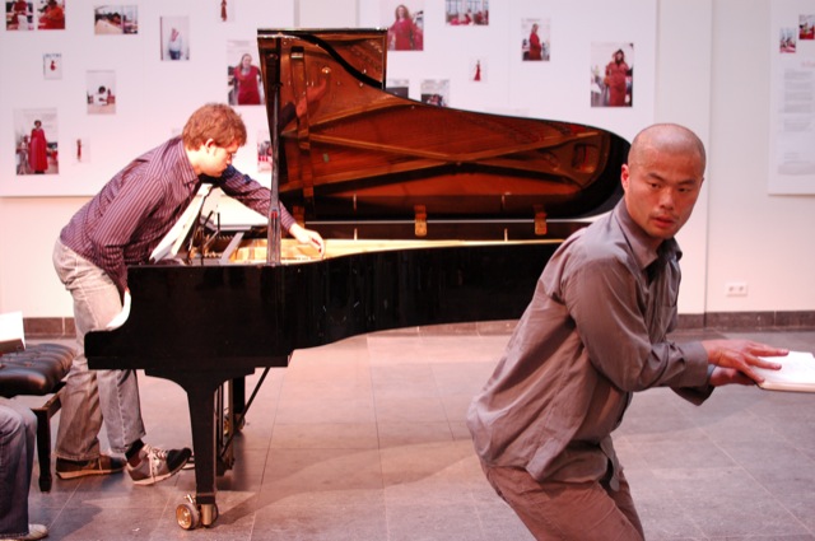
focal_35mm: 52
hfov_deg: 37.9
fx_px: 1187
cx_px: 408
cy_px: 270
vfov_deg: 25.7
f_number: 2.8
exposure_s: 1/30
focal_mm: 35
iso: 800
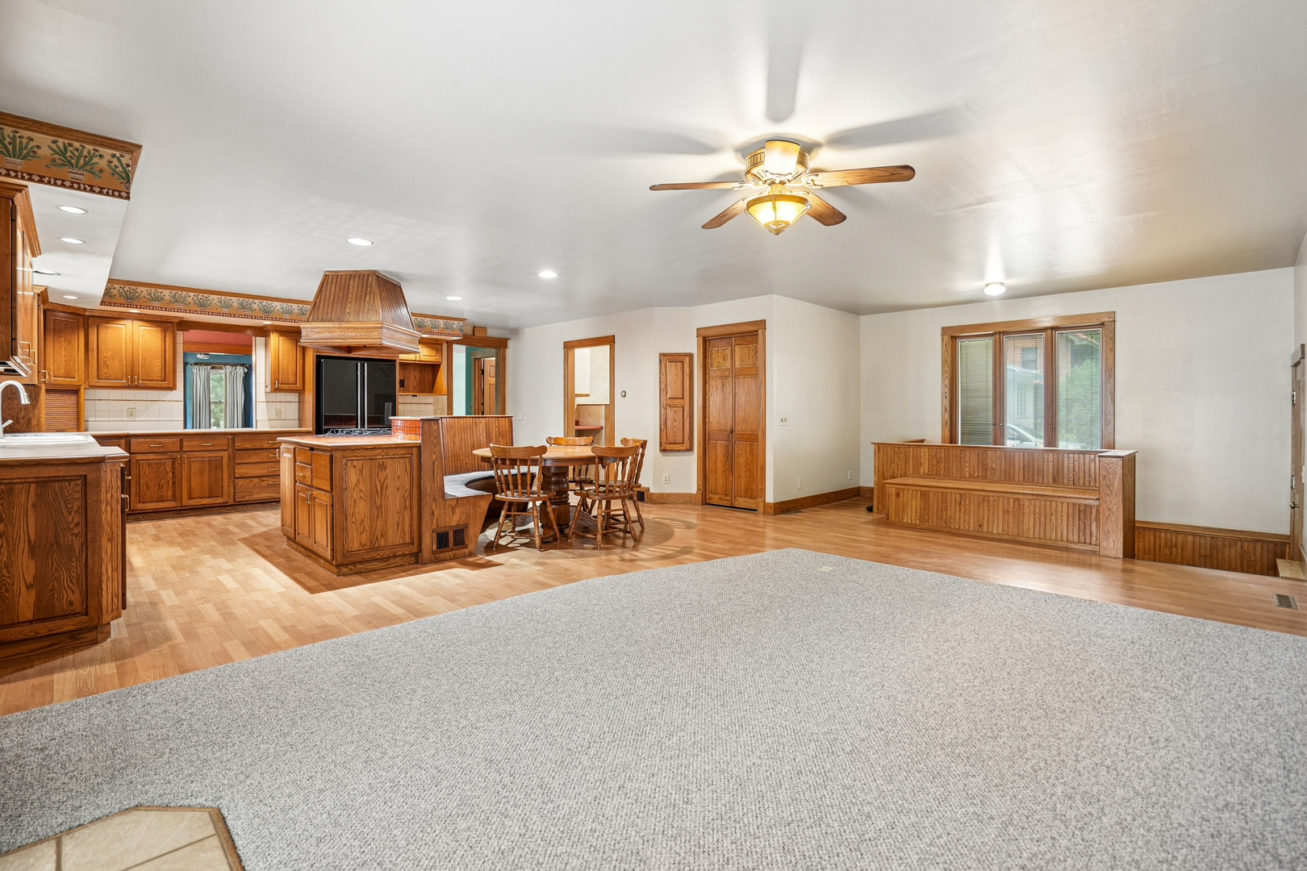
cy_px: 436
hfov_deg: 96.7
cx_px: 654
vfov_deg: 73.7
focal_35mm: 16
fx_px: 581
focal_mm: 16
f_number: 4
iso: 400
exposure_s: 1/13
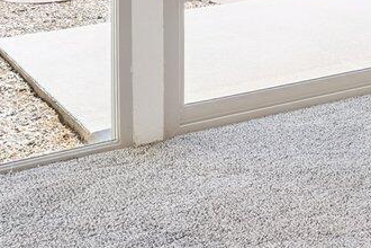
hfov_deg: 17.3
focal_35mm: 94
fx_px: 965
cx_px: 688
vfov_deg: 13.0
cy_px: -217
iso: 400
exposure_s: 1/125
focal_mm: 15.1
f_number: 5.6
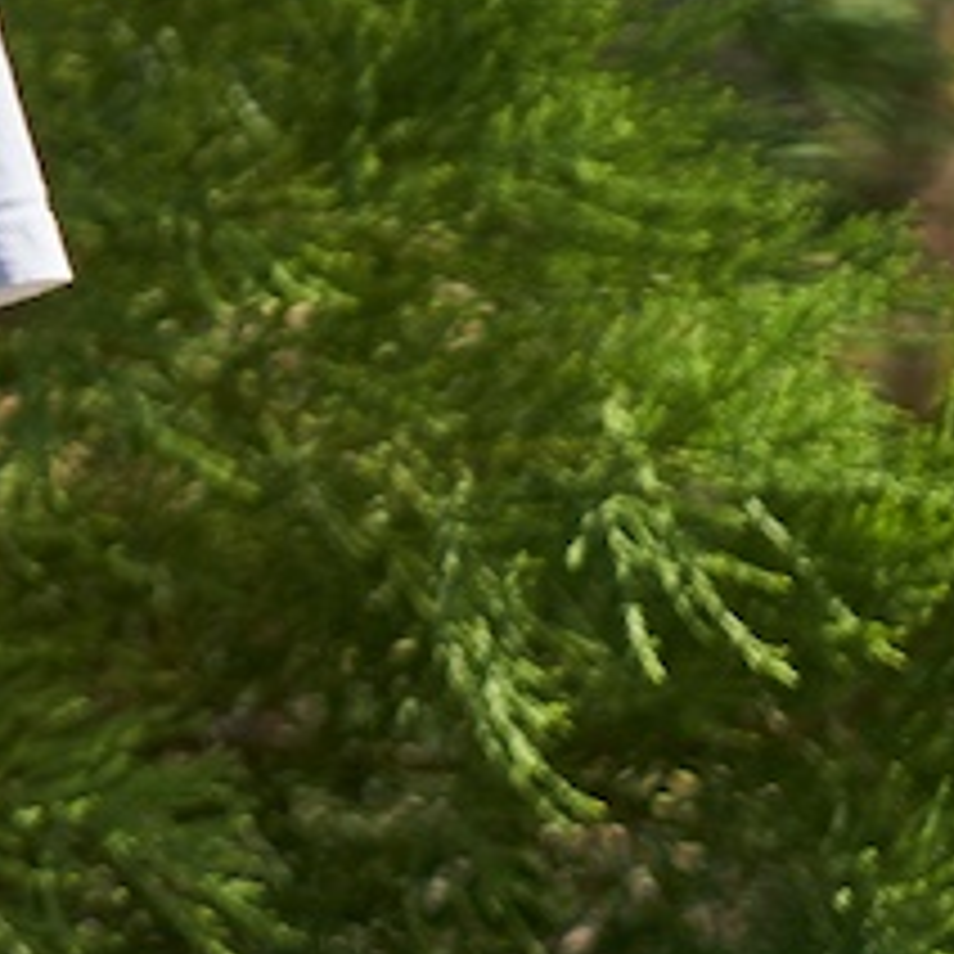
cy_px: -621
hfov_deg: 3.8
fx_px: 14031
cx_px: -1670
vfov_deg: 3.9
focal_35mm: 450
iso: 100
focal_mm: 75
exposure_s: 1/2500
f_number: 1.8
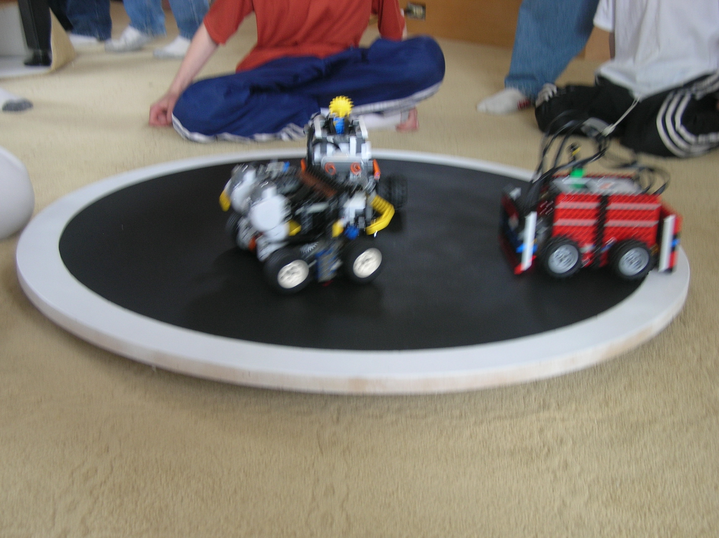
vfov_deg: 30.8
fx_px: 975
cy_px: 269
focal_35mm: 47
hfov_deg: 40.5
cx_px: 360
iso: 50
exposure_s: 1/16.2
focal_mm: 7.8
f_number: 2.9
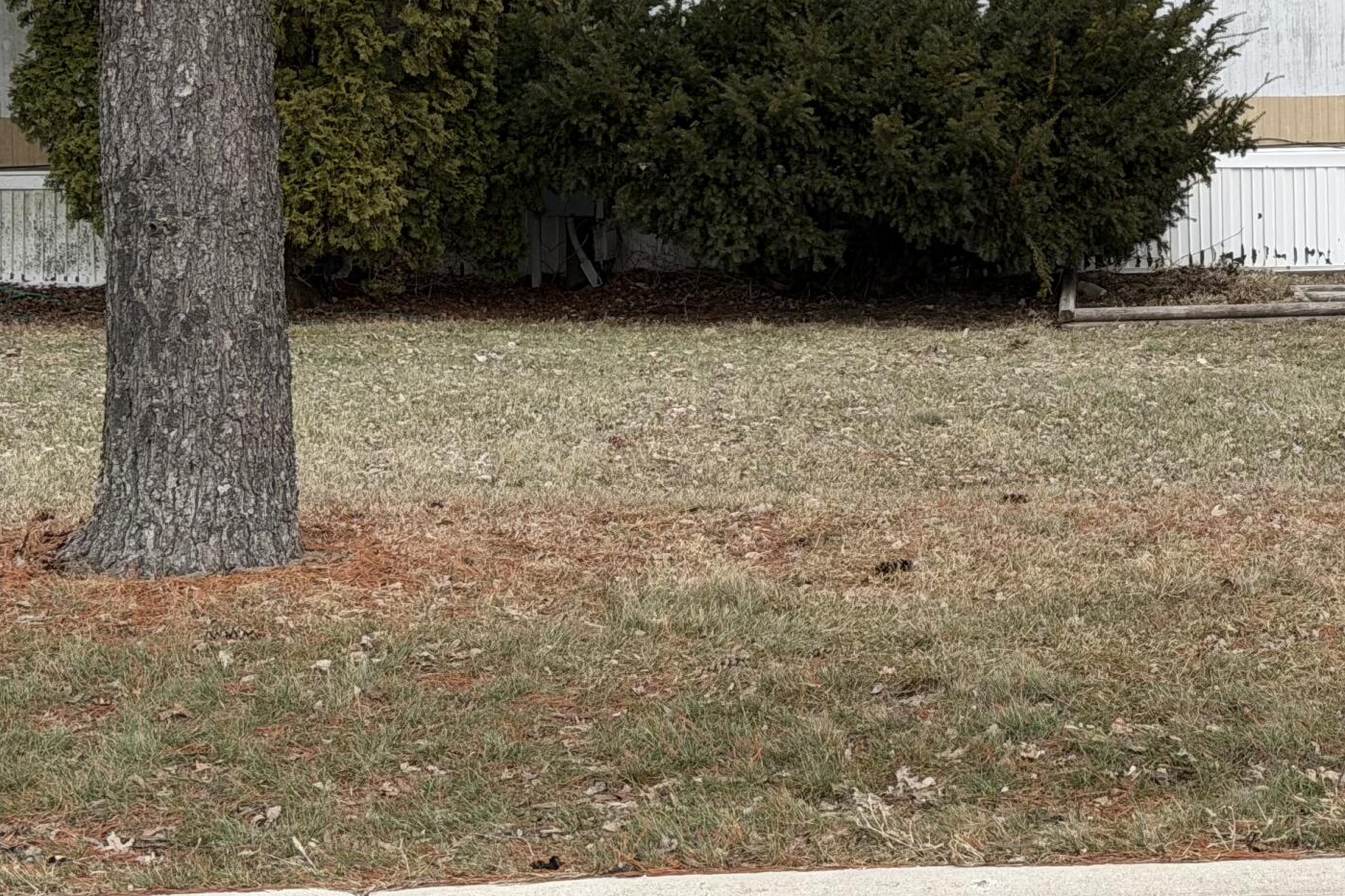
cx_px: 1221
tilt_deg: -2.1
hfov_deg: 18.8
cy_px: 193
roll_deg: +0.4
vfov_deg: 12.7
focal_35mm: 107
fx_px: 3997
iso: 64
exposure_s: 1/1000
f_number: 1.78
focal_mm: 6.76
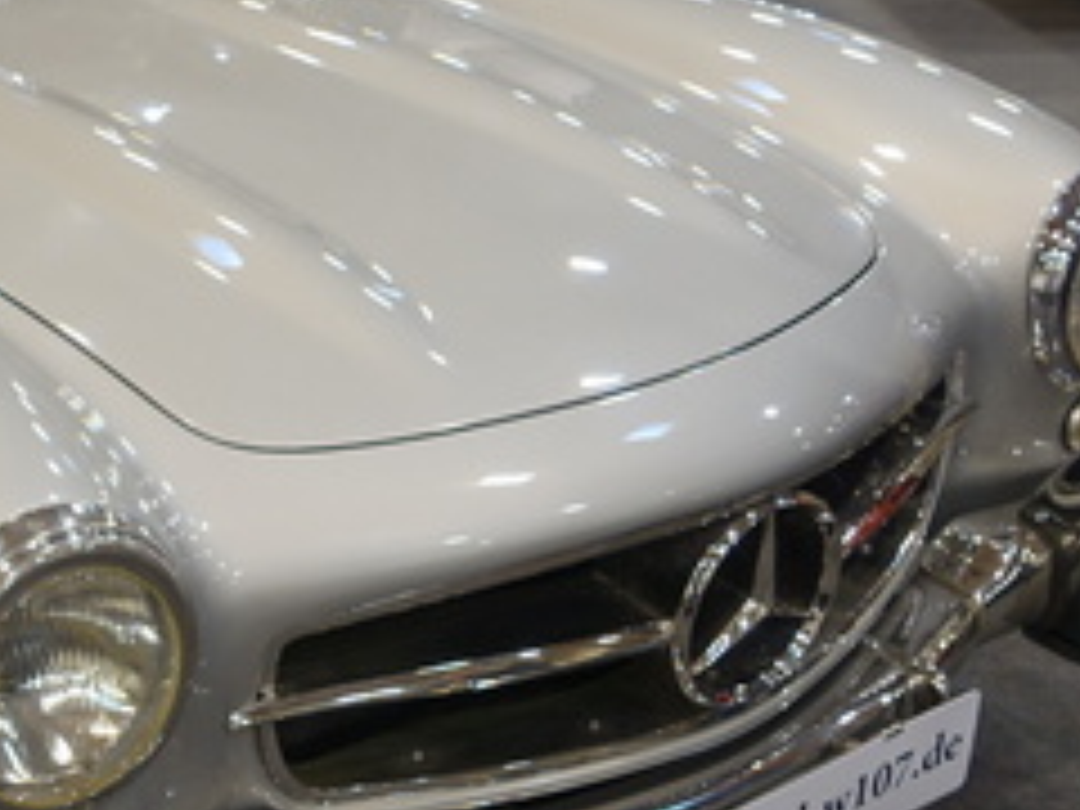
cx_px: 14
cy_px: 306
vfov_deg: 24.4
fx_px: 1872
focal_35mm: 60
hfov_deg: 30.1
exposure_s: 1/40
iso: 125
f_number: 2.8
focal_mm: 9.2
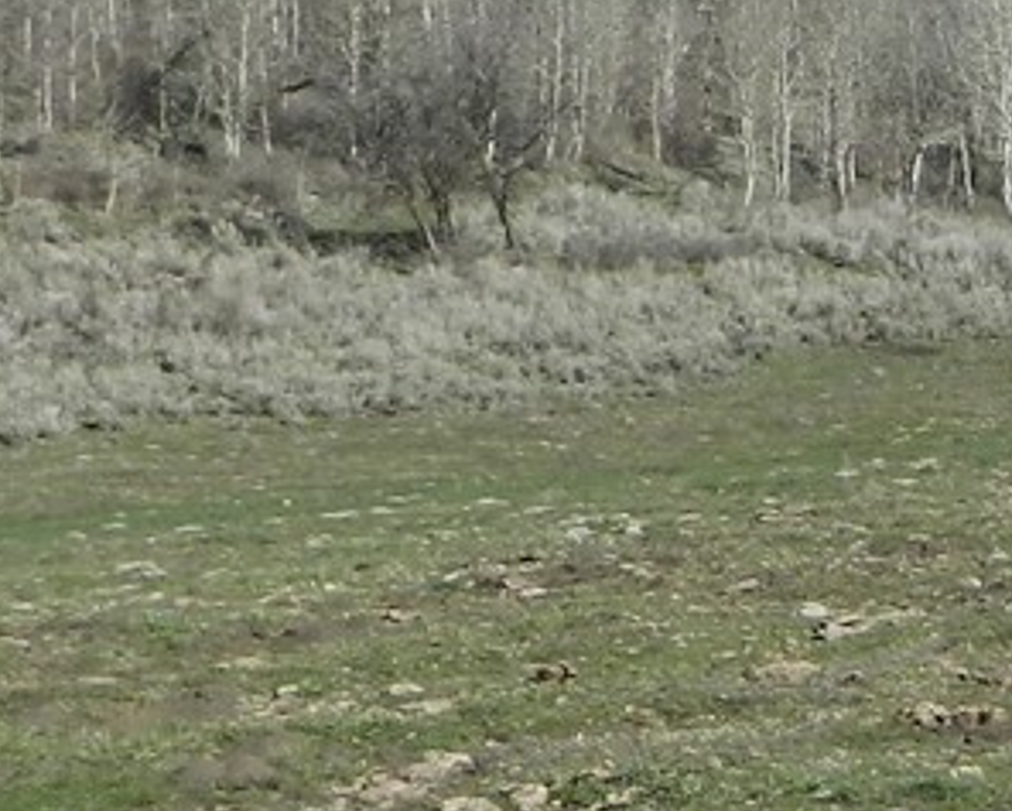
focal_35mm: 132
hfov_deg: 13.7
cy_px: 390
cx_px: 1508
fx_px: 3955
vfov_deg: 11.7
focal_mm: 4.5
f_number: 3.1
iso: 80
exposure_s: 1/1000
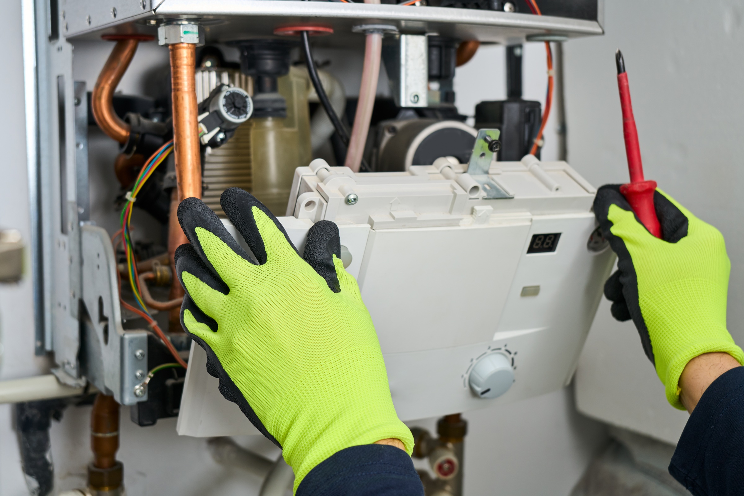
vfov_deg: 23.8
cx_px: 372
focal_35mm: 57
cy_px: 248
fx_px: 1178
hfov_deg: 35.1
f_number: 5.6
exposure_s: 1/200
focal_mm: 57
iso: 200
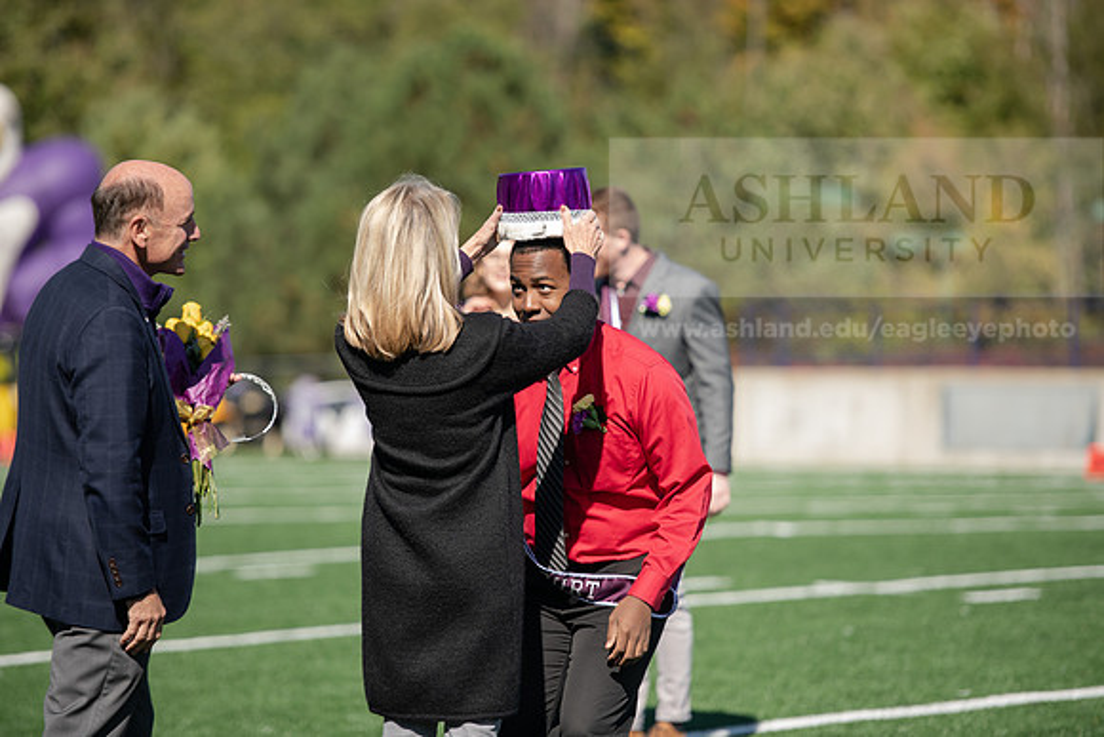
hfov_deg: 11.4
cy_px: 368
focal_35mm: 180
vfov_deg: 7.6
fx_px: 5521
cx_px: 552
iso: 200
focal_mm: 180
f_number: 3.2
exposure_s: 1/1600
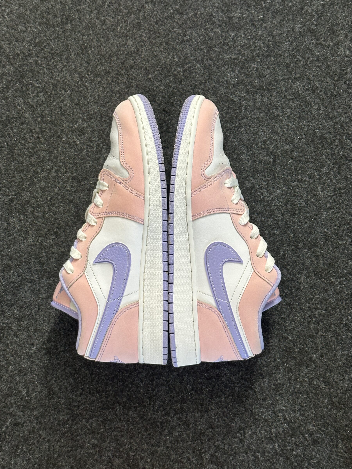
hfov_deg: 28.6
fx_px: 691
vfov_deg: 37.5
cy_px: 245
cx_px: 166
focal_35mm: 51
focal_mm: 6.86
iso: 200
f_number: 1.78
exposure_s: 1/50
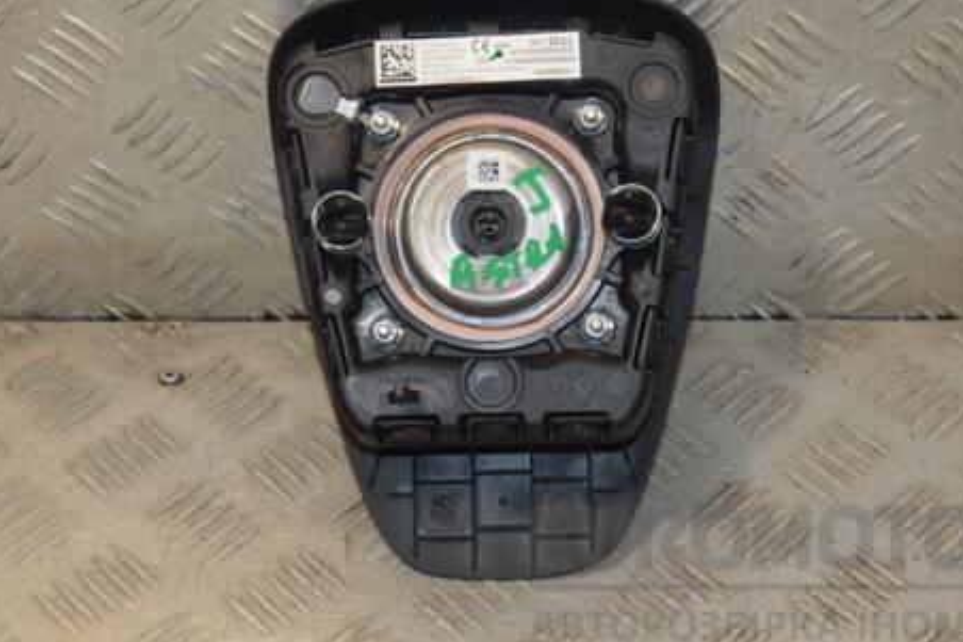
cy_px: 254
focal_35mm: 90
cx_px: 490
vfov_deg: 15.2
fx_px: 2398
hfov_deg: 22.7
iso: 800
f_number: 6.3
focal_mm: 45
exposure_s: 1/200
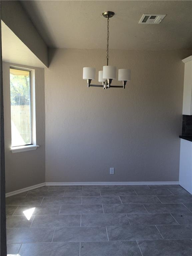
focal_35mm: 29
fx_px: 214
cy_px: 128
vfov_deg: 61.7
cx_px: 96
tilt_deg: -5.4
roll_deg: -0.5
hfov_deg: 48.2
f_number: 2.2
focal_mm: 4.15
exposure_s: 1/169
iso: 32
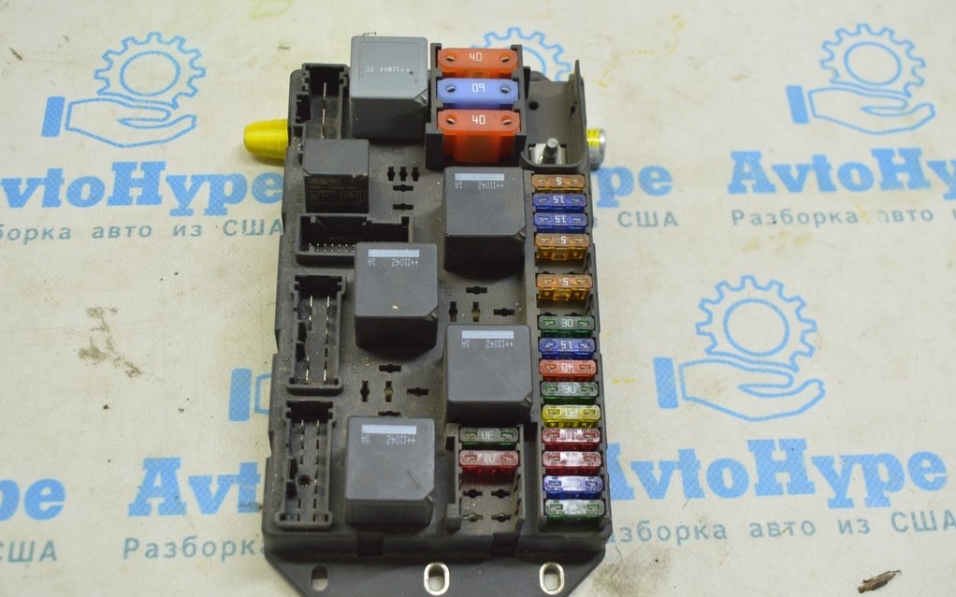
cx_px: 478
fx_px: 1276
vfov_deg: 26.3
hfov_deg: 41.1
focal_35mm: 49
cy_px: 288
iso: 400
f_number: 5.6
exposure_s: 1/20
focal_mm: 32
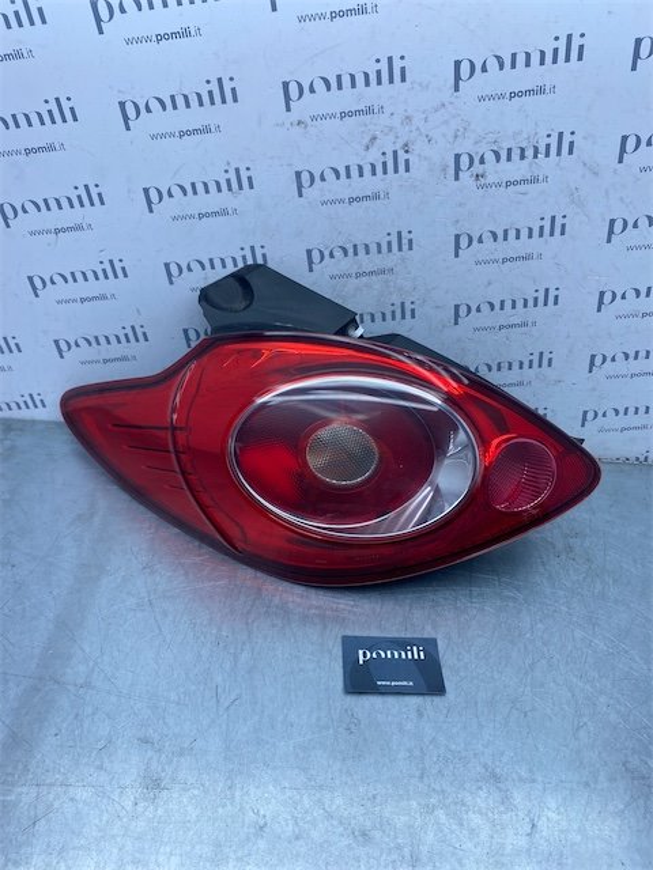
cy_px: 435
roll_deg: -4.4
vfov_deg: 67.3
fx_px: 654
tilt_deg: -38.8
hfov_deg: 53.1
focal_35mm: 26
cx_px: 326
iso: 32
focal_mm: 4.25
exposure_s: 1/981
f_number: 1.8
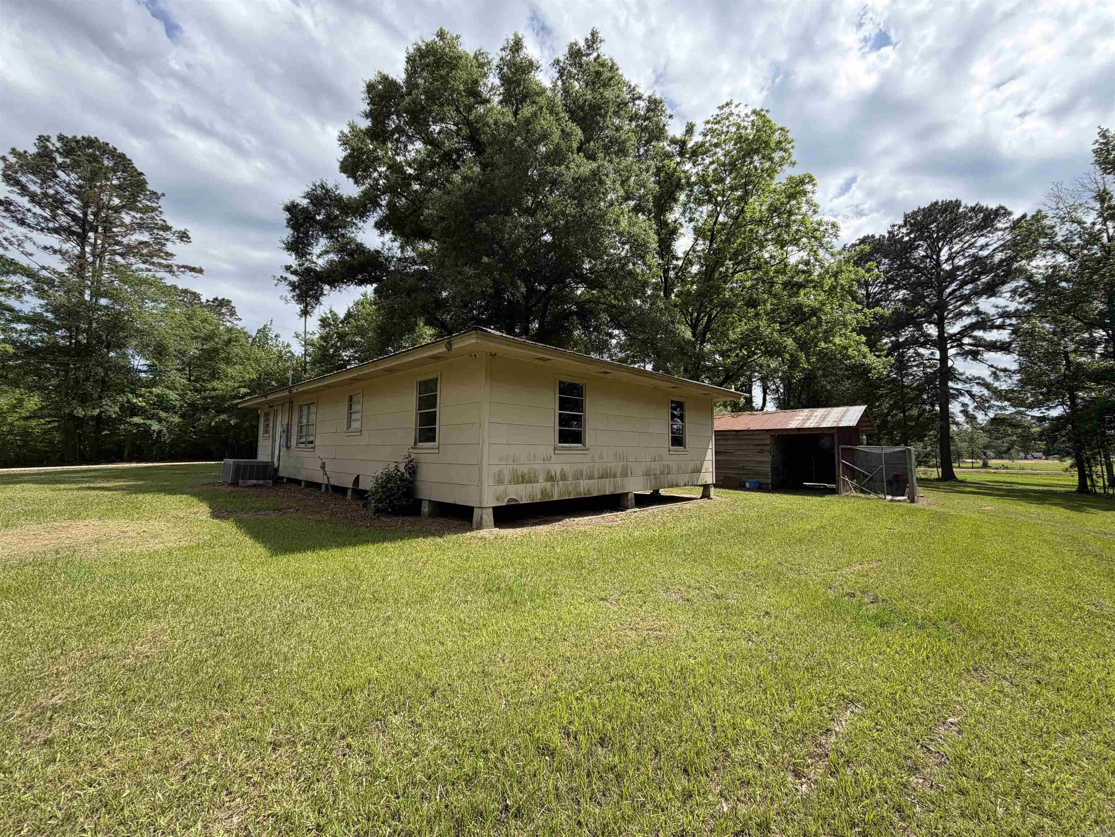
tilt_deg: +3.9
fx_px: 451
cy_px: 418
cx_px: 558
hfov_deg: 102.1
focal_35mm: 14
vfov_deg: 85.7
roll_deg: -0.3
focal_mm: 2.22
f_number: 2.2
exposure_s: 1/770
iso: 32
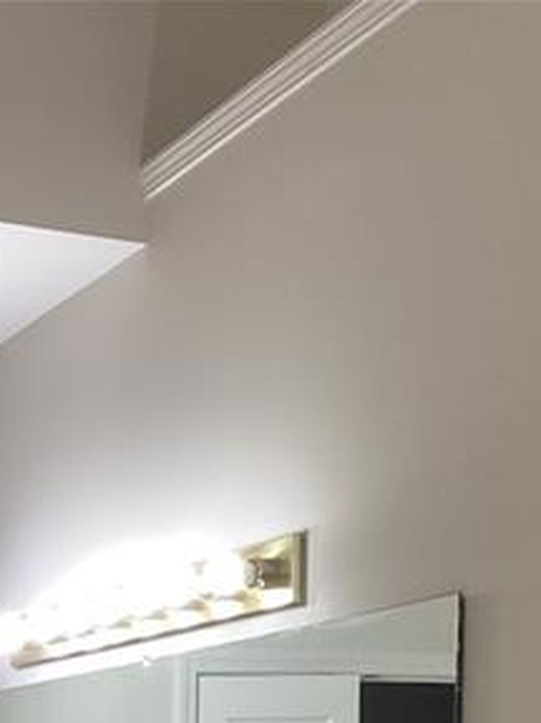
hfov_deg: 17.4
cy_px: 965
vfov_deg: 21.2
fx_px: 1731
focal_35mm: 83
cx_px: 23
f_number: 2.4
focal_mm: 3.3
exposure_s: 1/120
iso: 64
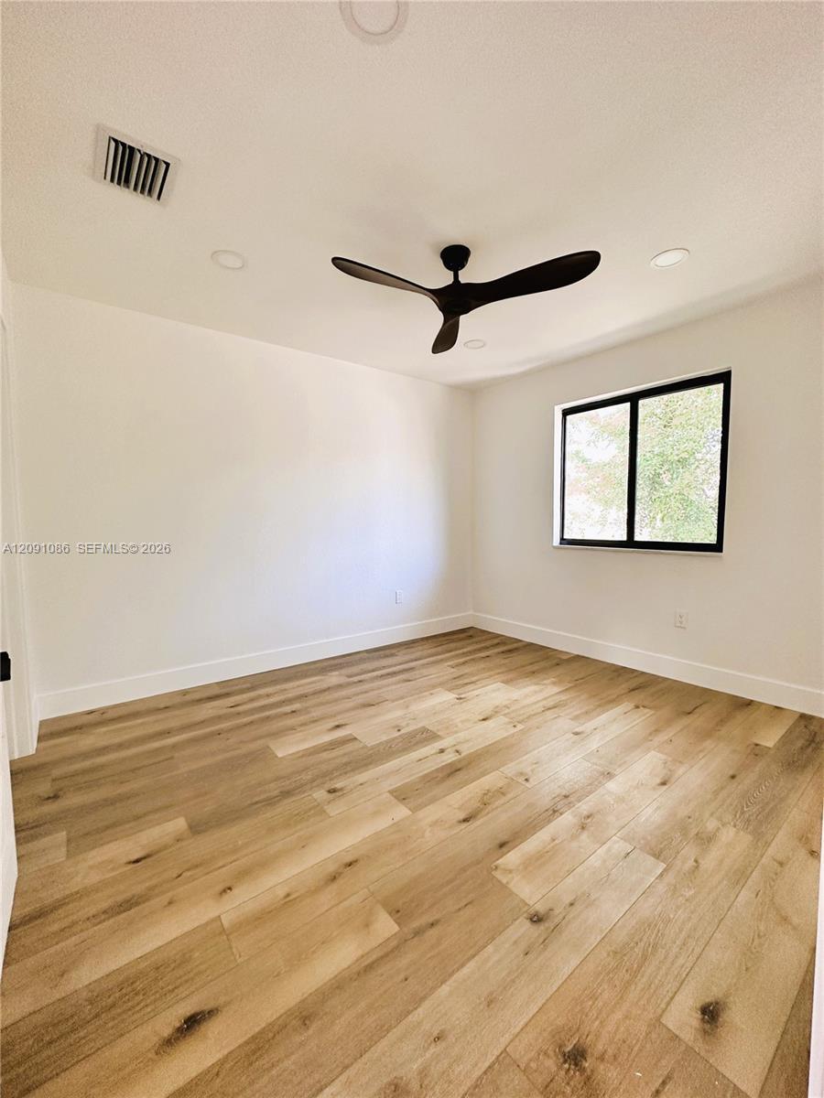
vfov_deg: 102.1
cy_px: 549
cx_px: 412
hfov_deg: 85.7
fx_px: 444
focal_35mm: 14
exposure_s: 1/60
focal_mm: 2.22
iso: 200
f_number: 2.2
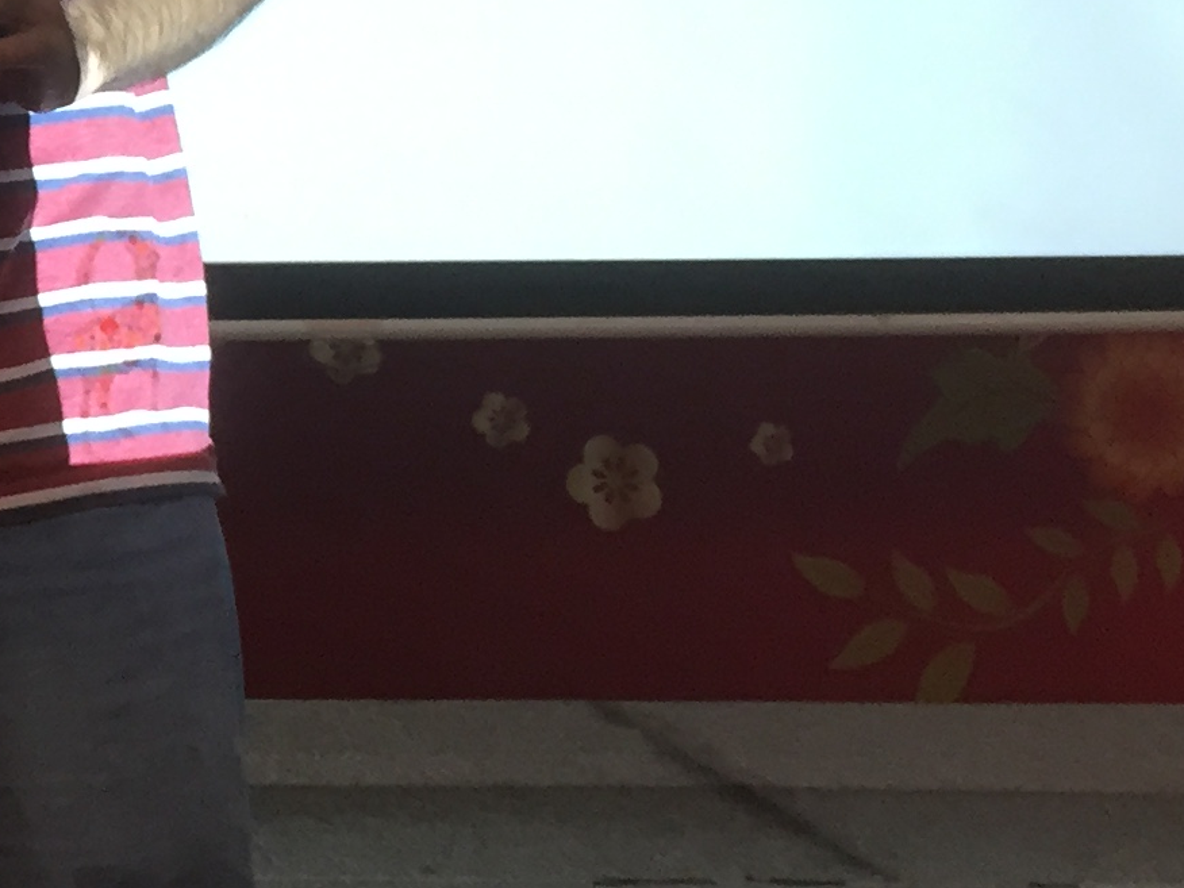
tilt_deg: +6.6
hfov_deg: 16.7
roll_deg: -0.1
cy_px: -218
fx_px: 3694
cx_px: -539
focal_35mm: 108
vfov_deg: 13.3
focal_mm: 4.15
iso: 80
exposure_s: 1/30
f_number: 2.2
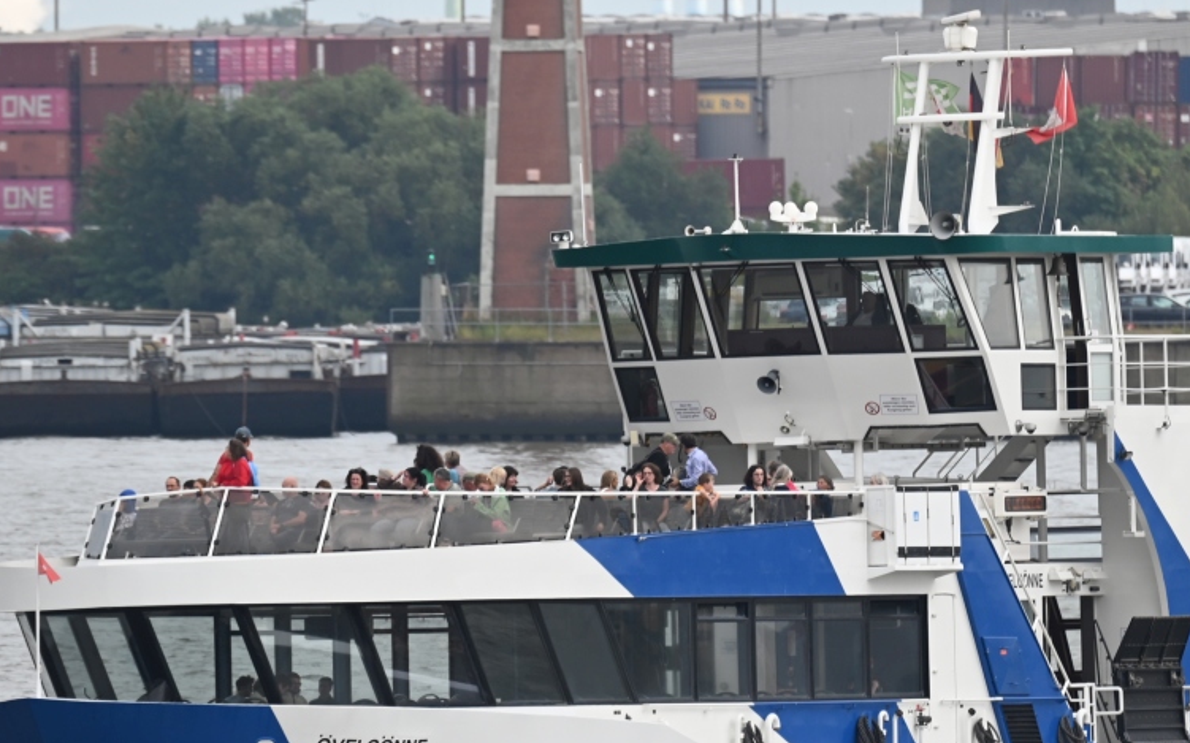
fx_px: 16244
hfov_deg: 4.2
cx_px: 666
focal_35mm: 501
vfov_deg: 2.6
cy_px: 471
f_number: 5.6
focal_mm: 360
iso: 200
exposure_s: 1/800
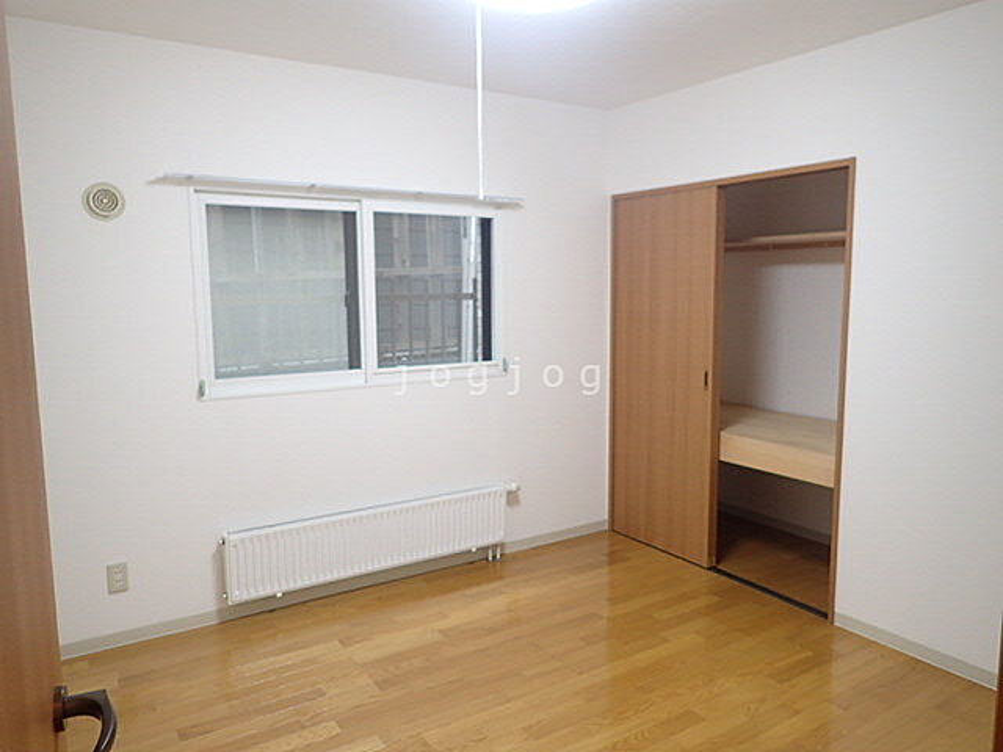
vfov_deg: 54.9
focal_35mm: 25
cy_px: 376
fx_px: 724
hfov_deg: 69.4
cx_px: 502
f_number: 2
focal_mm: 4.5
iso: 200
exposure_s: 1/50
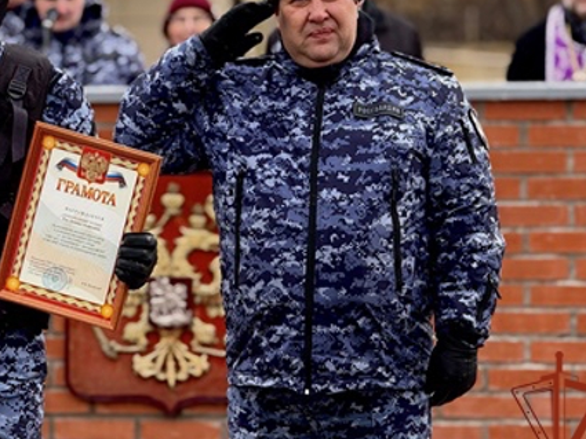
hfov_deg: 10.5
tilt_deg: -0.4
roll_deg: +0.3
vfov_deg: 7.9
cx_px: 175
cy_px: 150
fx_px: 3183
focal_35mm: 188
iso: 50
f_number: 2.8
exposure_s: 1/279
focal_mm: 15.66
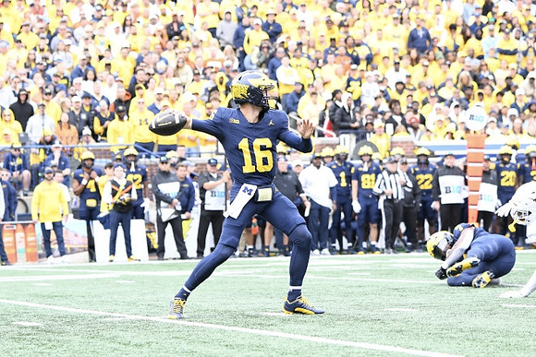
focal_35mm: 186
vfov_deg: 7.4
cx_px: 268
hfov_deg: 11.1
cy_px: 178
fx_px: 2770
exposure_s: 1/1600
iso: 1600
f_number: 5
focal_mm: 155
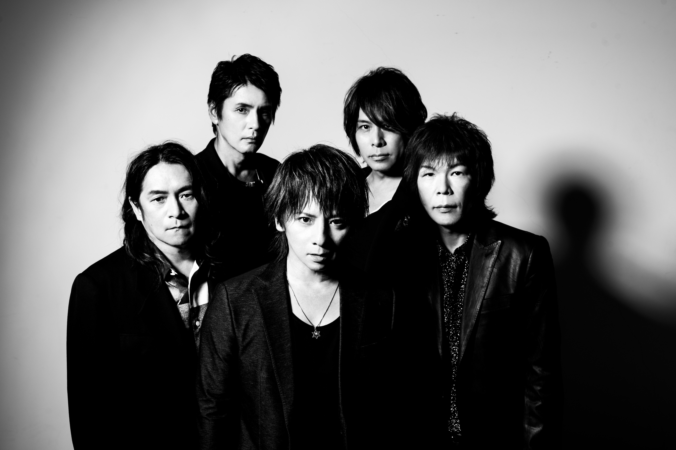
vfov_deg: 27.0
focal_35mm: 50
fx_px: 938
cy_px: 225
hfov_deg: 39.6
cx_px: 338
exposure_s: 1/160
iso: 100
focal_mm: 50
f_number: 8
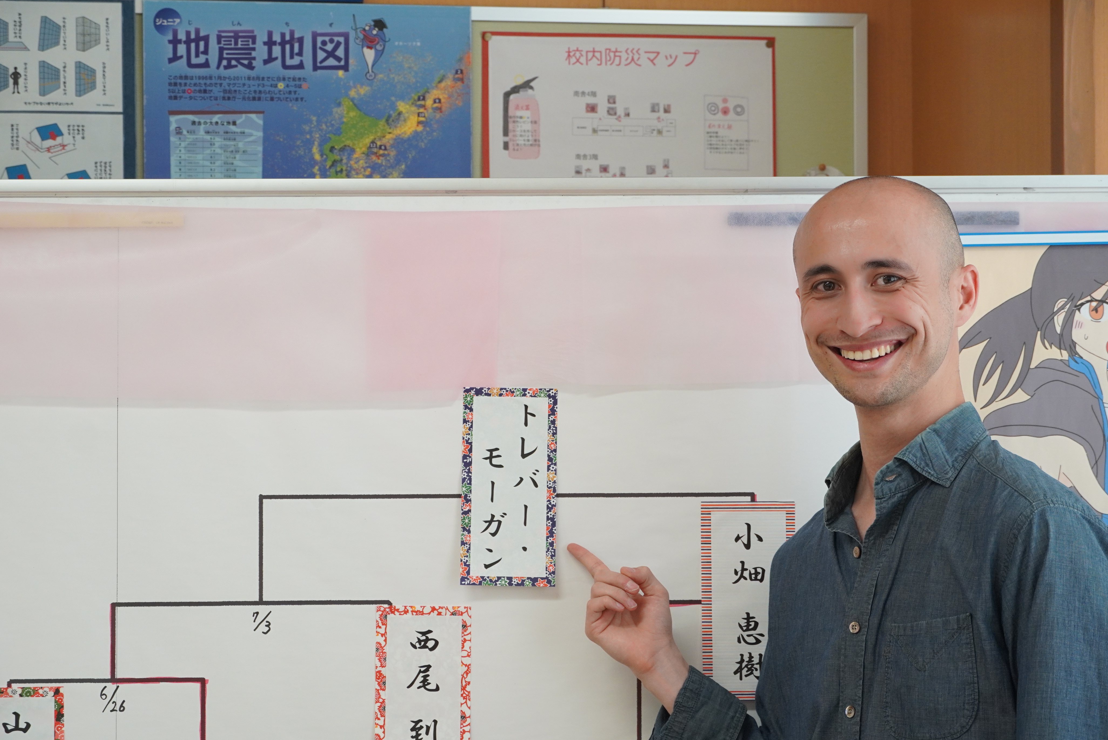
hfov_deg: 22.2
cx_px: 547
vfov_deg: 15.0
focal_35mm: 92
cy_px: 371
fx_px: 2818
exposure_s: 1/160
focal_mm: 59
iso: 1250
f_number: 5.6
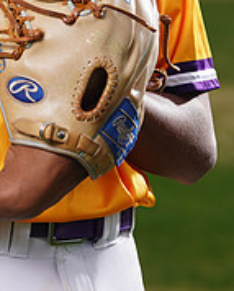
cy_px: -118
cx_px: 78
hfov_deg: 2.3
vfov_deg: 2.9
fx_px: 5751
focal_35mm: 666
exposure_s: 1/250
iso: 100
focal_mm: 218
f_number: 8
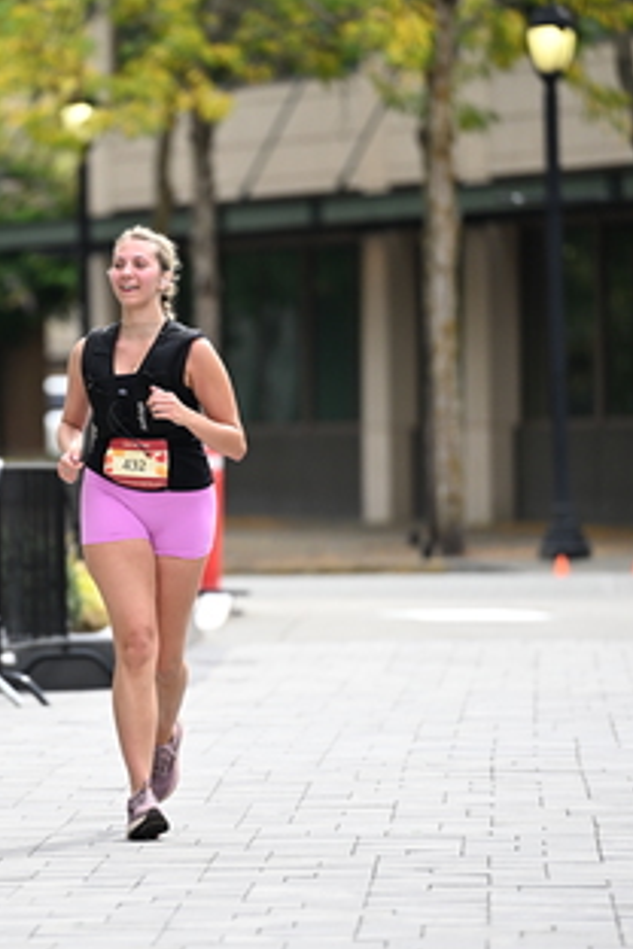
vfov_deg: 5.8
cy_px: 444
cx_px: 111
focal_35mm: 353
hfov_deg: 3.9
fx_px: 9310
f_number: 2.8
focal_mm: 200
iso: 640
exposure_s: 1/2500
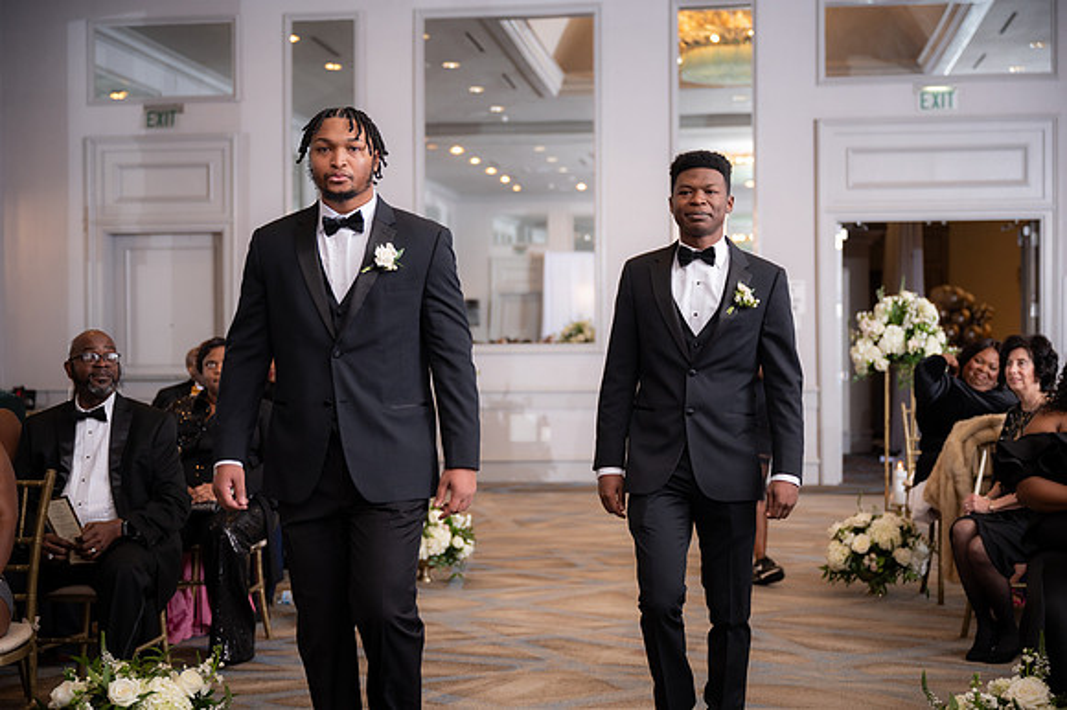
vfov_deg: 26.5
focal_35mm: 51
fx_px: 1511
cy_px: 355
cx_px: 534
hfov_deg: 38.9
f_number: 2.8
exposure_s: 1/200
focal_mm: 51
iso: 800
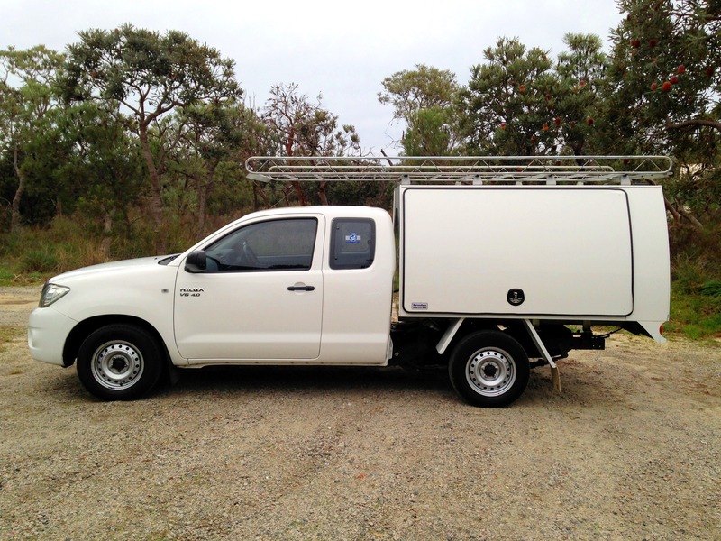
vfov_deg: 42.9
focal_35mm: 33
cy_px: 270
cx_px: 360
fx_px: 687
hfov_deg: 55.4
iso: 50
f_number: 2.4
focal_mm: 4.13
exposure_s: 1/471
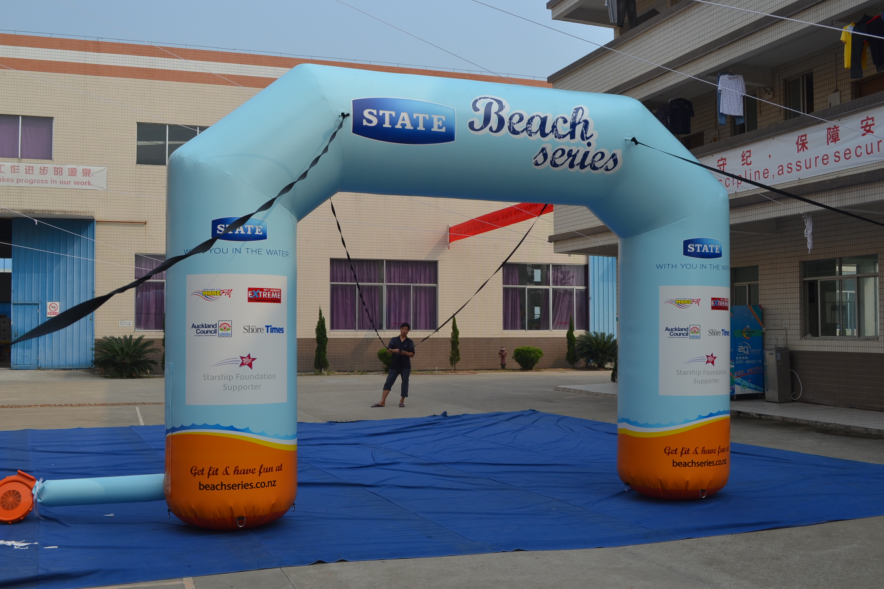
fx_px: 884
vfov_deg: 36.9
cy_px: 294
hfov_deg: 53.1
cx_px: 442
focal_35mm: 36
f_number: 8
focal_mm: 24
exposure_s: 1/250
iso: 100
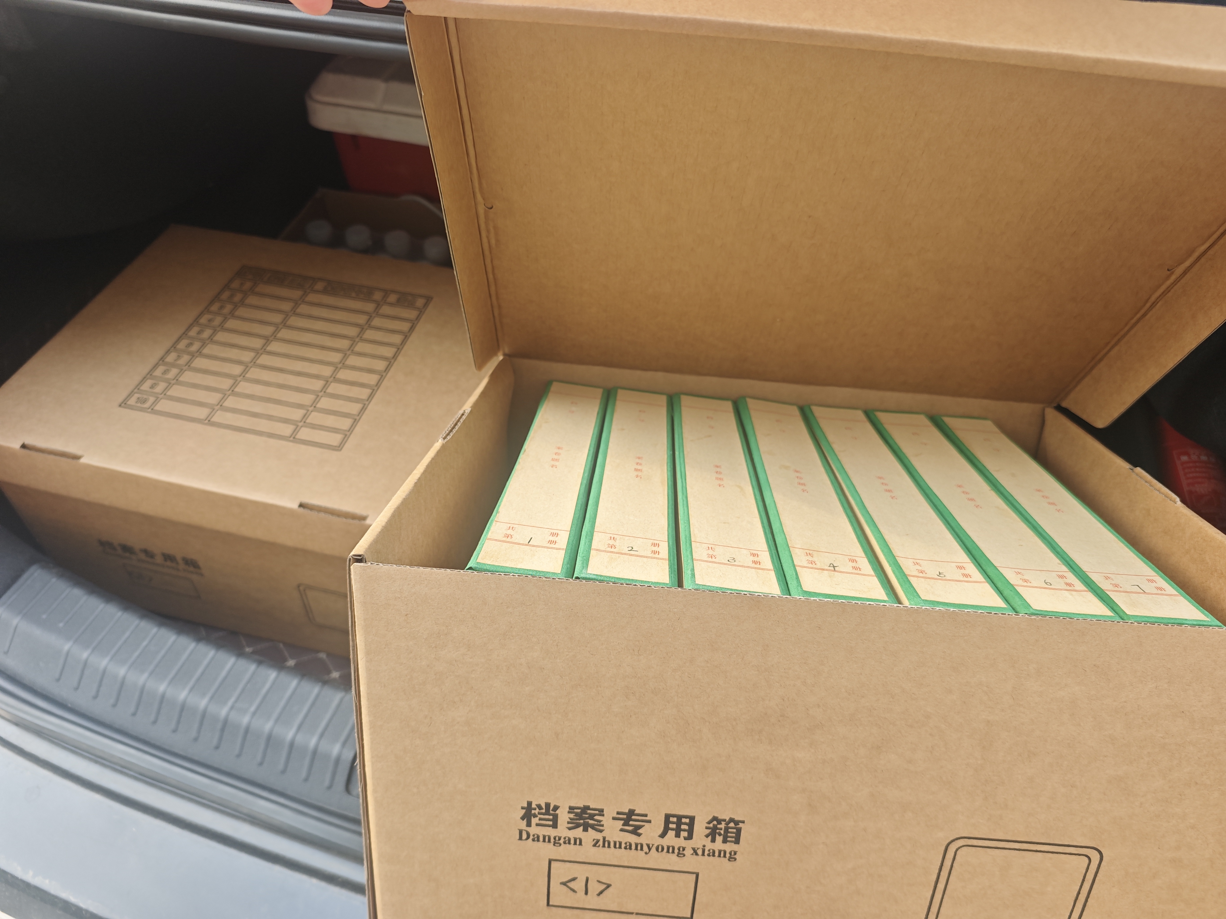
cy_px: 460
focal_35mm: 23
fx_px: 815
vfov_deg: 58.9
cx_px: 613
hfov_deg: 73.9
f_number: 1.6
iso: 50
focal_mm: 6.55
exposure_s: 1/142
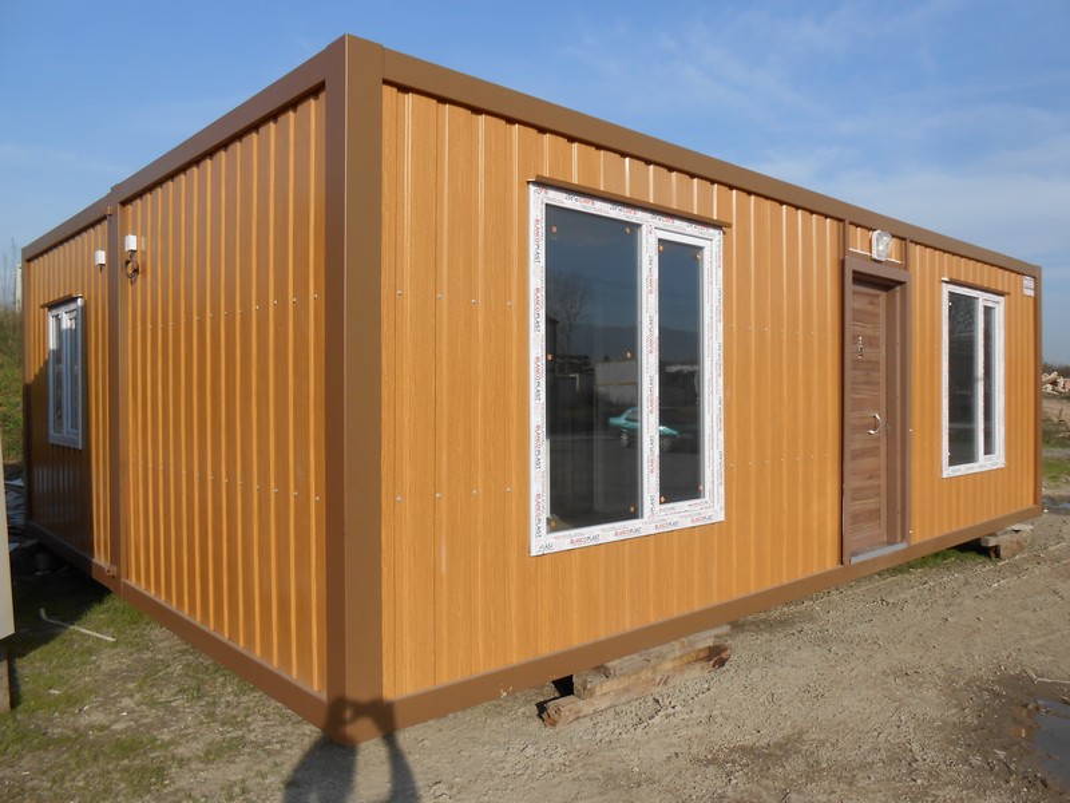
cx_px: 535
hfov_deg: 67.3
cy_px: 402
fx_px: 804
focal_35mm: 26
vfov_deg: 53.1
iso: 80
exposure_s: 1/1000
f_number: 3.5
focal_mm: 4.6
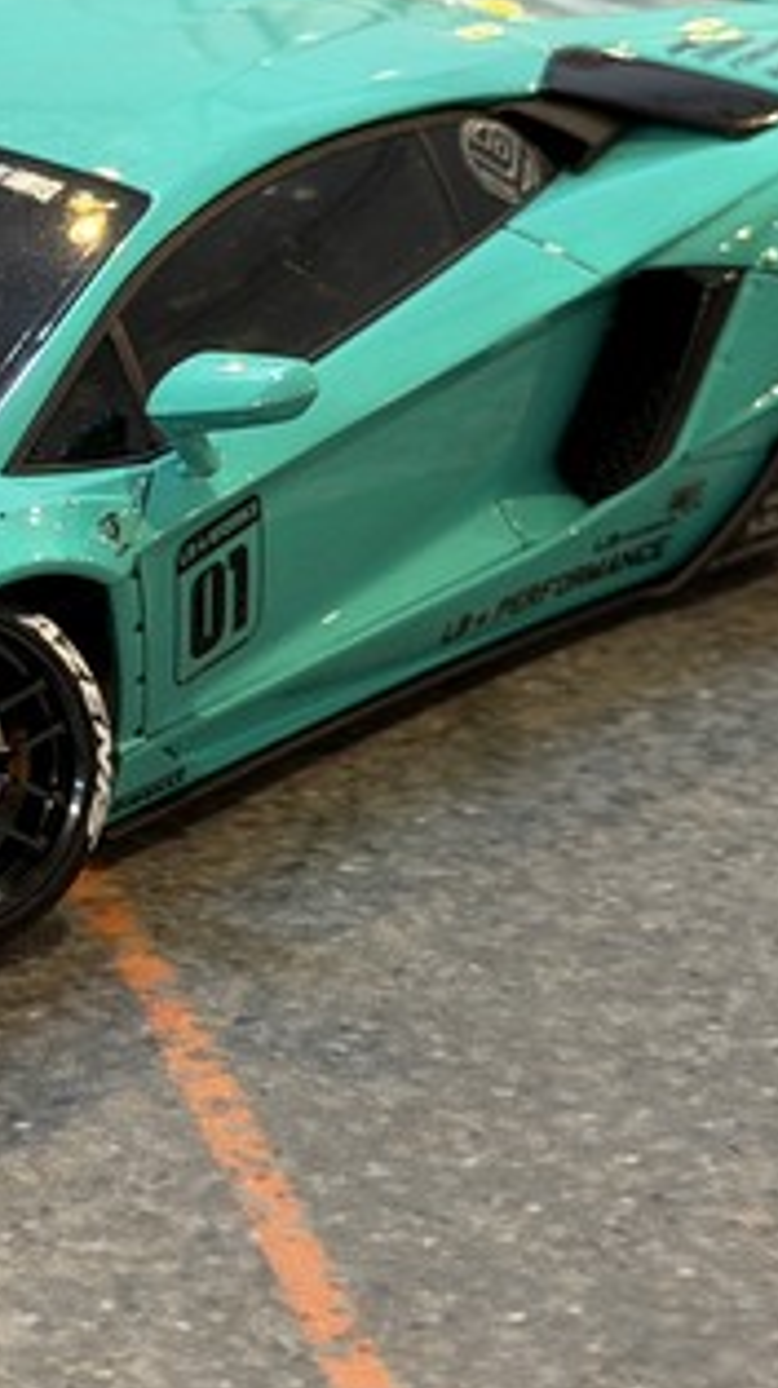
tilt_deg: -21.4
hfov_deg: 9.2
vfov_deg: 16.4
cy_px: 374
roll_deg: +1.8
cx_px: -221
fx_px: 4781
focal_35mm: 130
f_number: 1.78
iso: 250
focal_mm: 6.76
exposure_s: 1/40
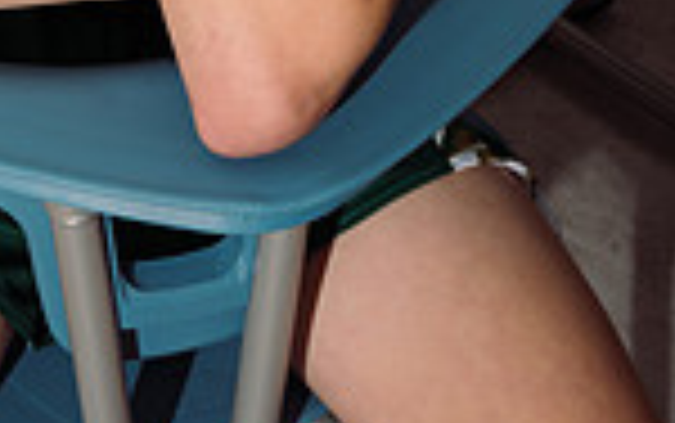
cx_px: 130
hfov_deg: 14.4
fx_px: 2651
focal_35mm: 144
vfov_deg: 8.5
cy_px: -513
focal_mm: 47
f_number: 9
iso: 125
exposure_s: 1/250
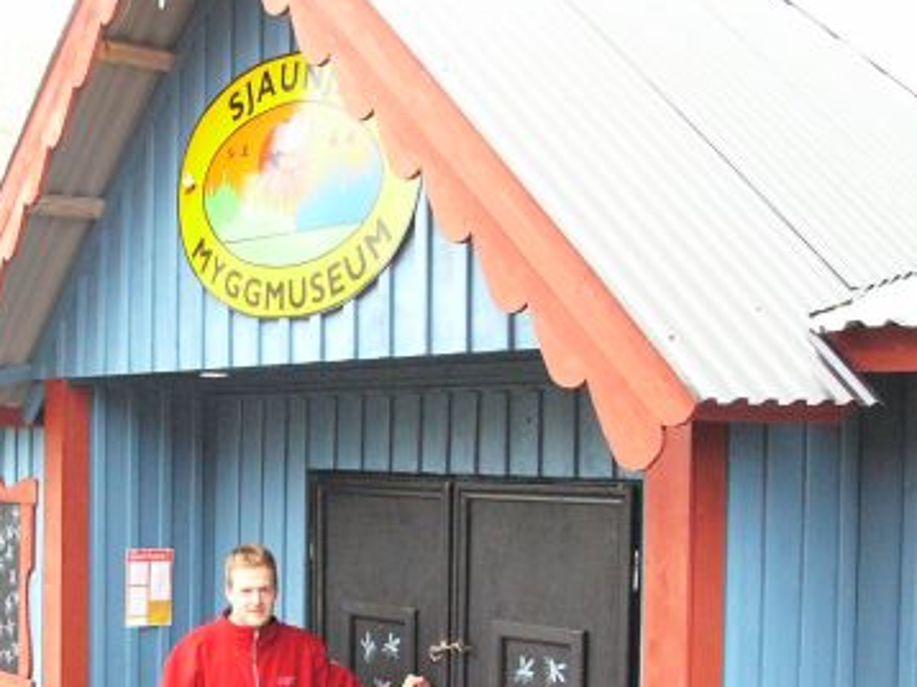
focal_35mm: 58
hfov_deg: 32.8
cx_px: 256
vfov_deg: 25.1
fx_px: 1535
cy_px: 441
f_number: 3.3
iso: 400
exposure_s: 1/200
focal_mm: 6
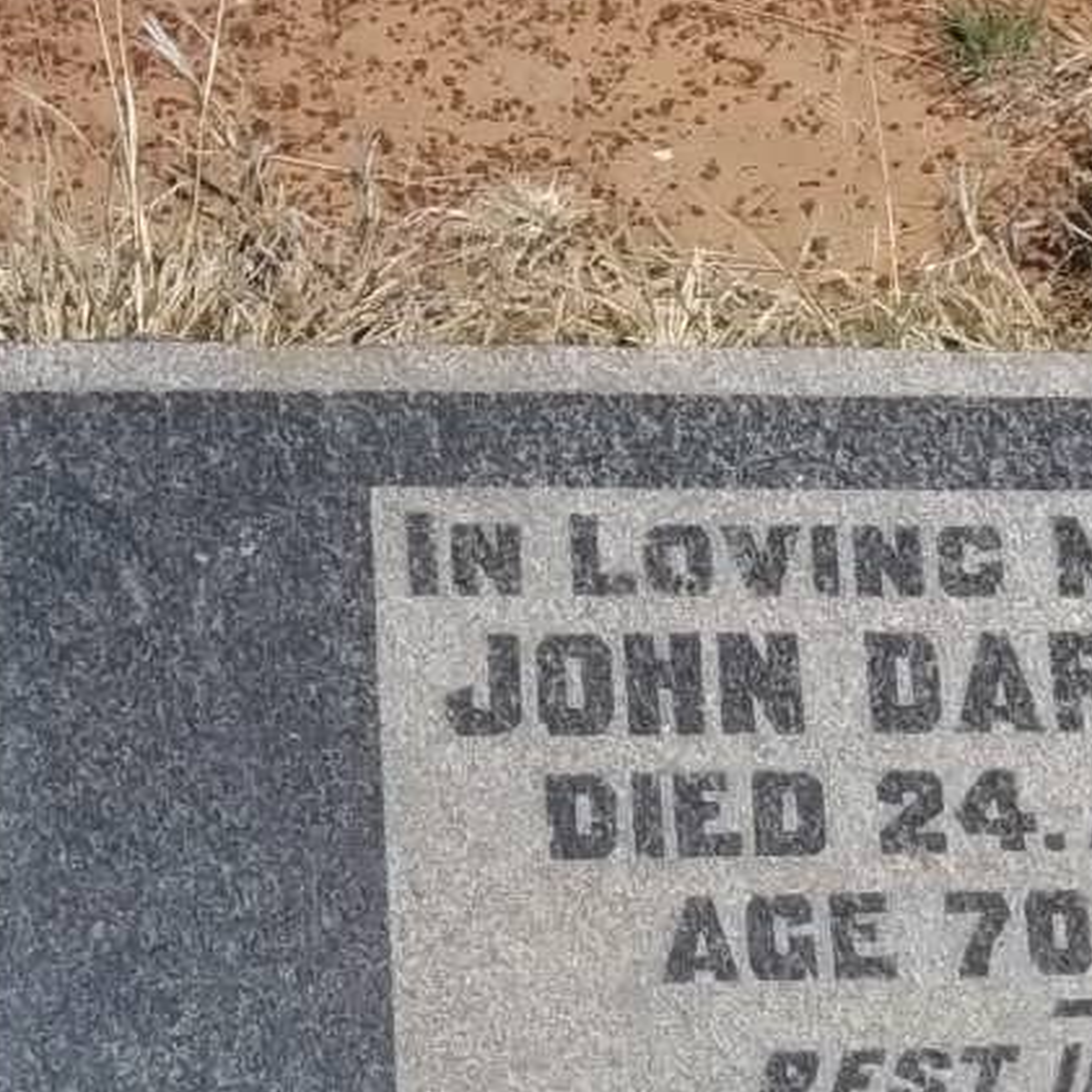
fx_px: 4497
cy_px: 687
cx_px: 1069
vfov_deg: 13.8
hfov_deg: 13.7
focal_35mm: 126
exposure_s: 1/640
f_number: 7
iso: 80
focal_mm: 8.8
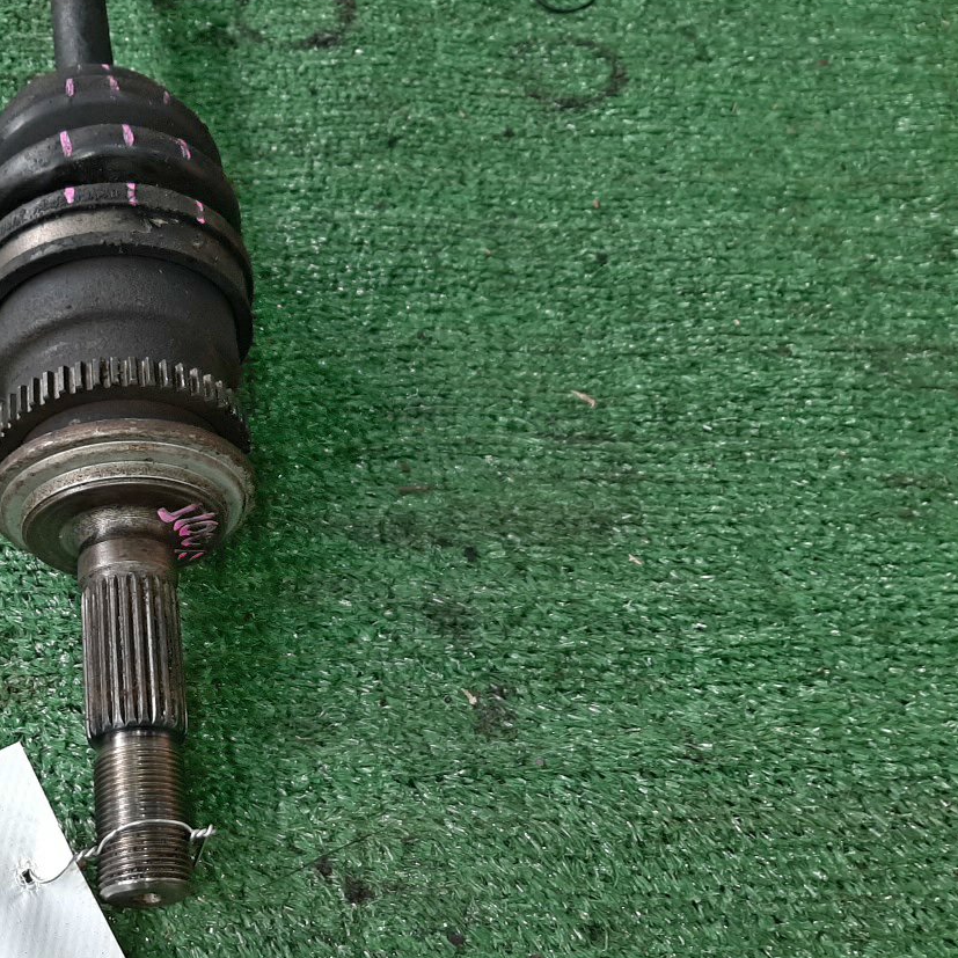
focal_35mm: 40
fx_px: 1252
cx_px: 147
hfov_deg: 39.6
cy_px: 575
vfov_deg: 41.7
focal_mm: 3.93
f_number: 1.7
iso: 53
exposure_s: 1/50
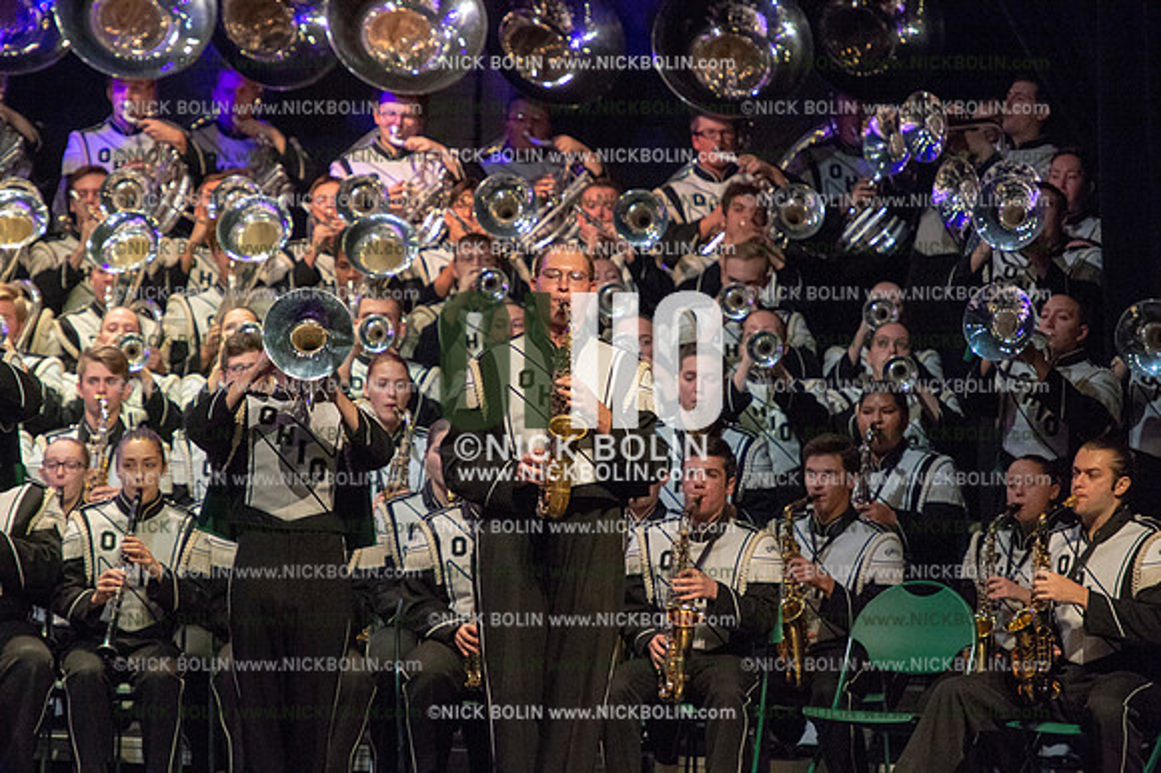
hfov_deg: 7.6
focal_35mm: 270
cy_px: 386
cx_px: 580
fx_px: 8702
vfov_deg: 5.1
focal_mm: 270
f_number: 5.6
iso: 8000
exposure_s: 1/400
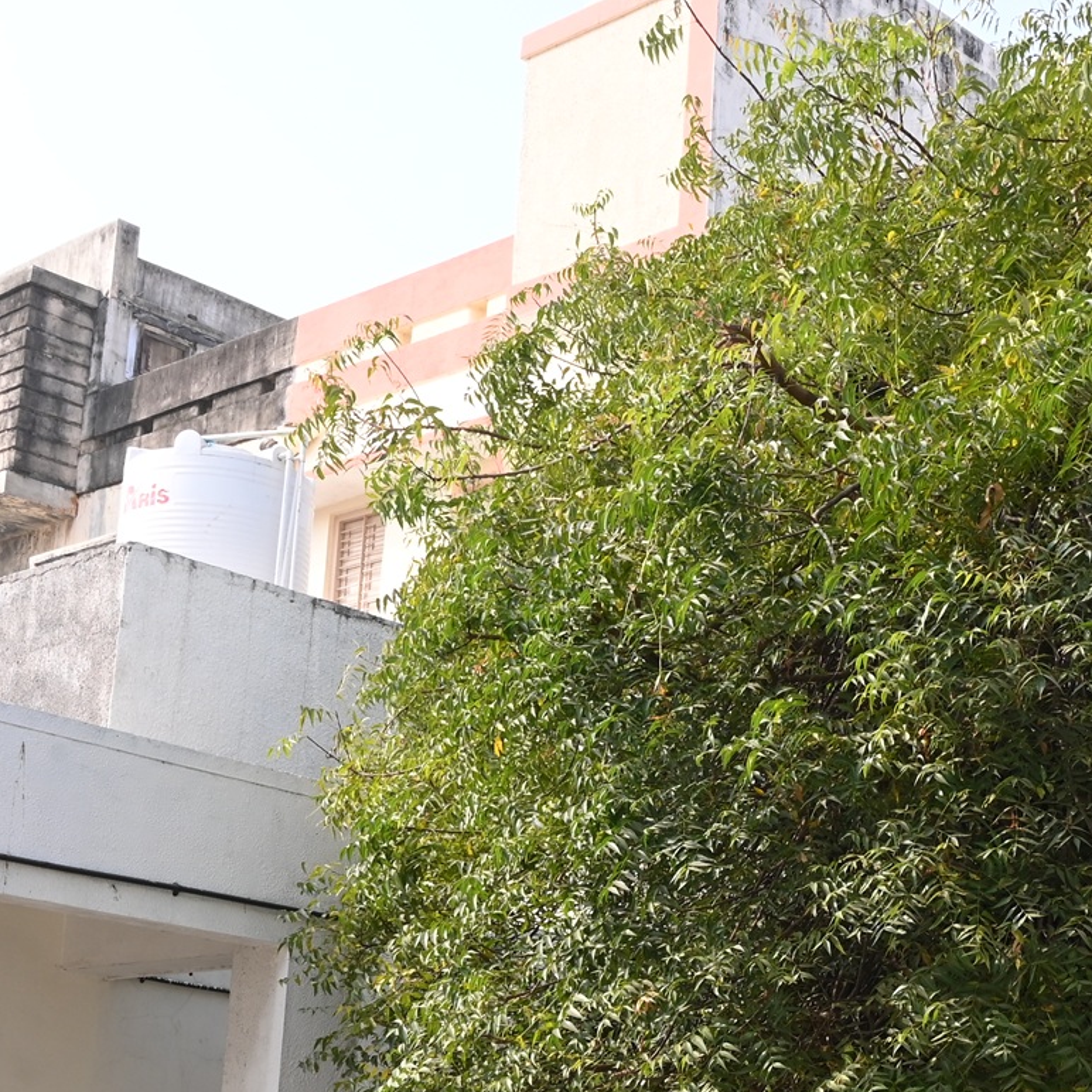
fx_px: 2356
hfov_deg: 25.9
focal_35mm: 66
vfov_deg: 25.7
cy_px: 856
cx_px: 761
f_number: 13
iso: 400
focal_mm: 24
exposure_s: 1/125
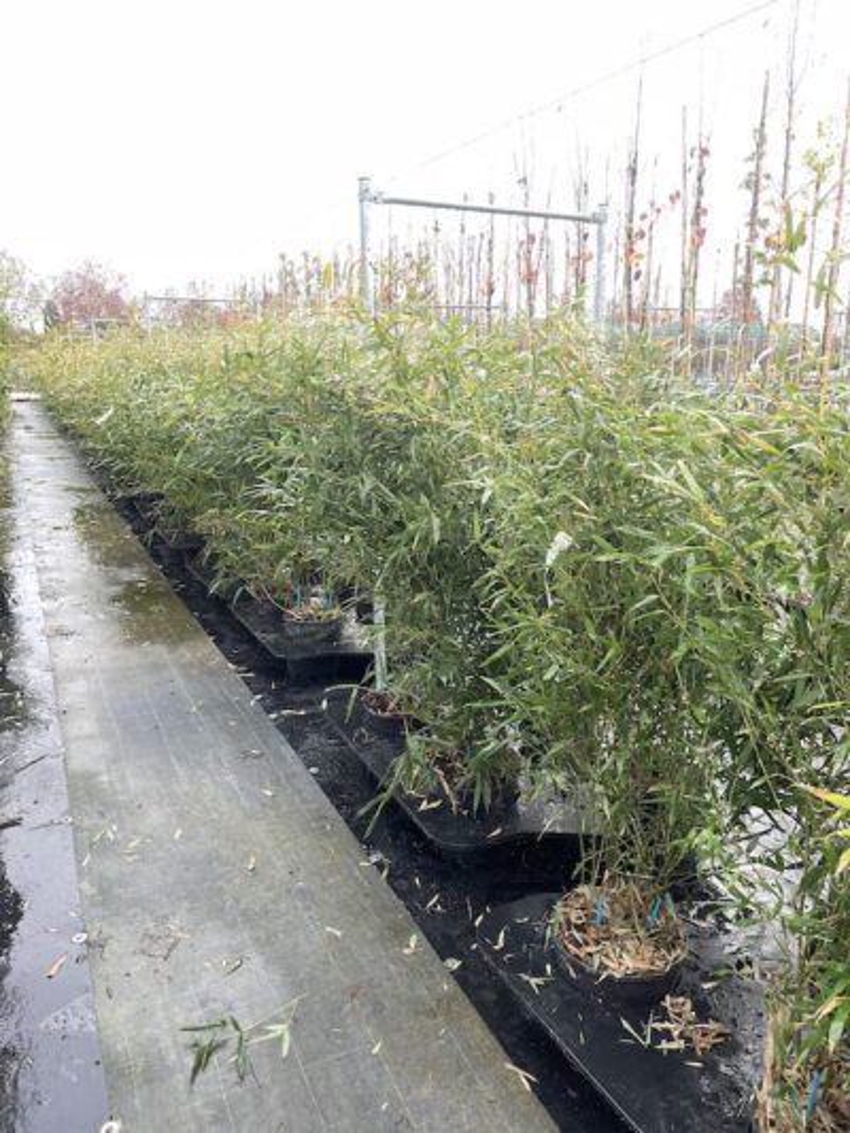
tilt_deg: -12.7
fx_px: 851
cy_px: 566
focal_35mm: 26
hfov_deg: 53.1
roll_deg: +0.4
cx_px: 425
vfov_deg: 67.3
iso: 40
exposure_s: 1/121
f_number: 1.6
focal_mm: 4.2
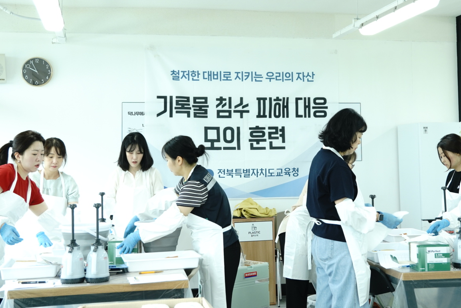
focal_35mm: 57
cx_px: 257
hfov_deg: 35.2
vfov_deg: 23.8
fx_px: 727
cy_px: 94
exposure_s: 1/80
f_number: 3.5
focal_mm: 27
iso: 250
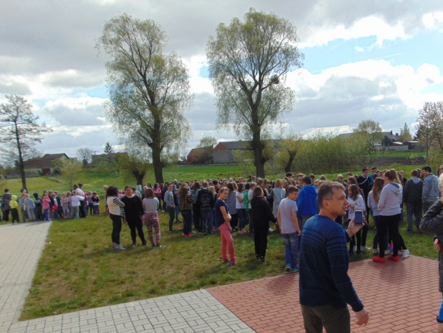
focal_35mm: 32
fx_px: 410
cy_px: 211
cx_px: 269
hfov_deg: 56.3
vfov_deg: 43.8
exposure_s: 1/200
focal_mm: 4.5
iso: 80
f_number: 7.7
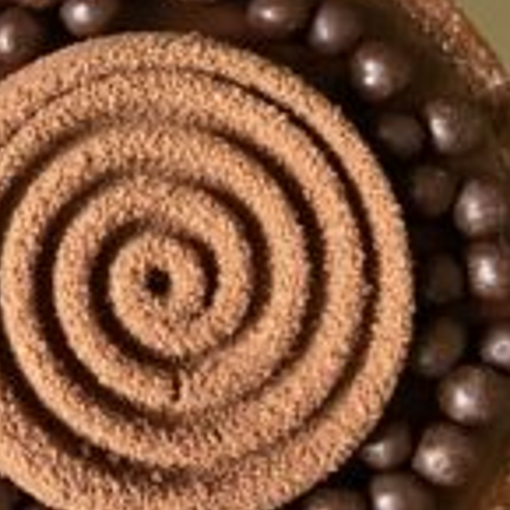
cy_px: 211
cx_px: -301
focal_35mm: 106
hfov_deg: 15.0
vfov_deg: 16.4
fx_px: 1767
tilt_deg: -87.5
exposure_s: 1/60
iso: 250
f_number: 1.8
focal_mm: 4.25
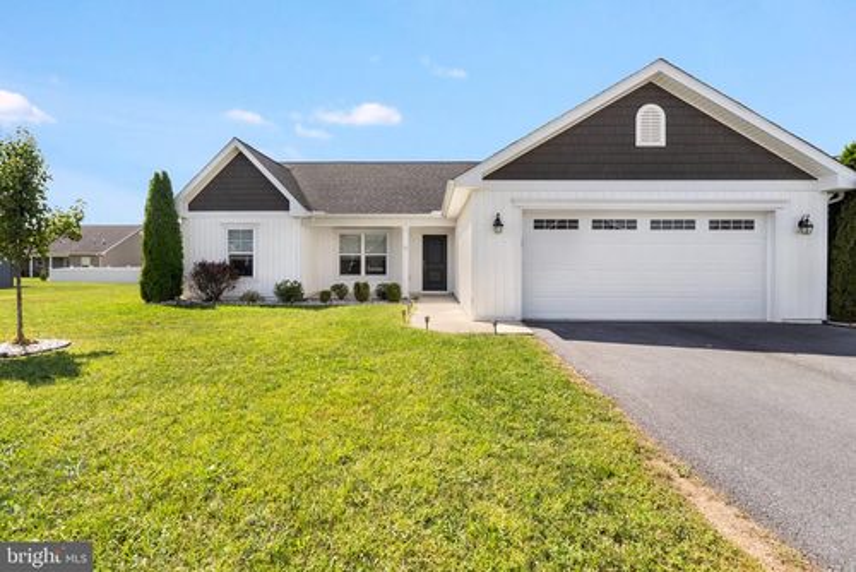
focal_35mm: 16
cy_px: 286
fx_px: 381
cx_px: 428
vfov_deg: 73.8
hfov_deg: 96.7
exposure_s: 1/8000
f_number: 8
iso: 1250
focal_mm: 16
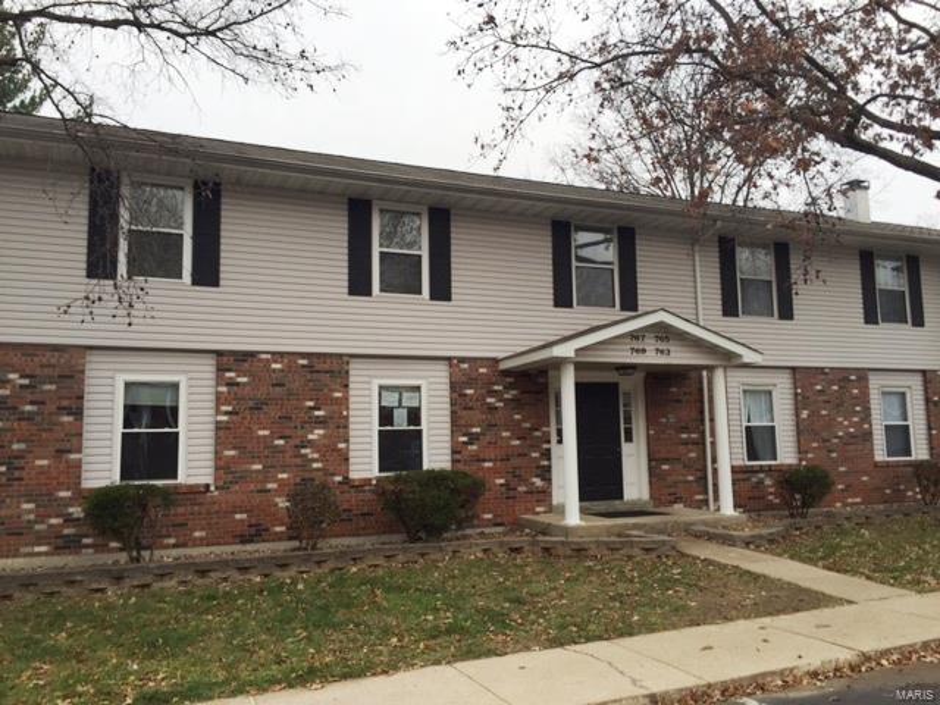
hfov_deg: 61.7
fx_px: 787
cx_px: 470
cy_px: 352
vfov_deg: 48.2
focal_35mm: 29
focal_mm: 4.15
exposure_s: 1/746
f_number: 2.2
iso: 32
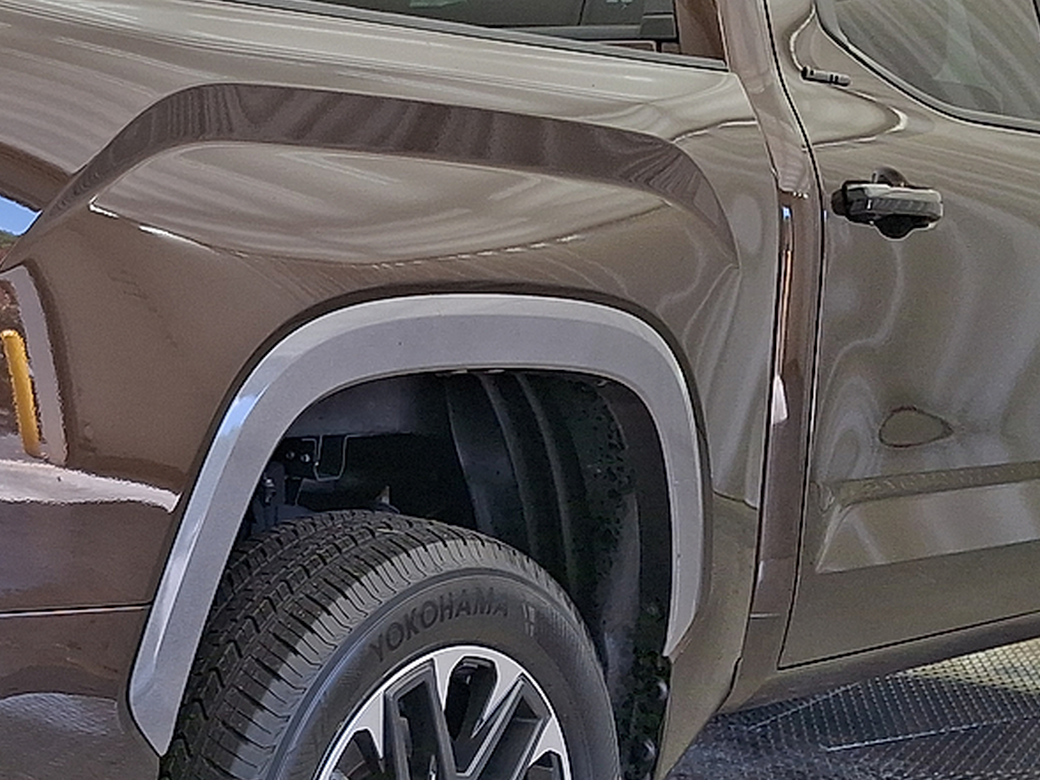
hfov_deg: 27.7
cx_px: 143
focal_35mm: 68
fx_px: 2043
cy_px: 350
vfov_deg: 21.6
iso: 25
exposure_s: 1/123
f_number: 1.8
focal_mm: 4.69
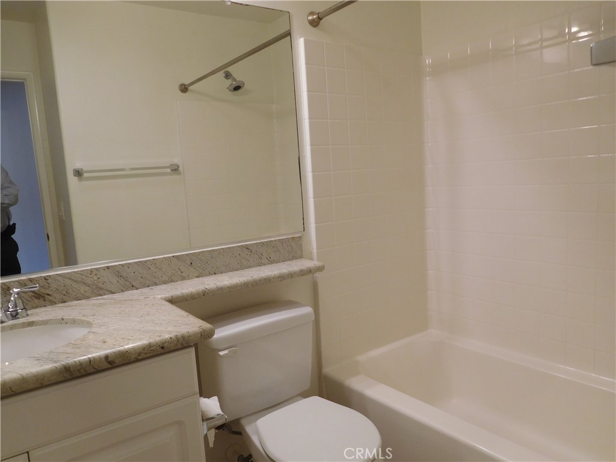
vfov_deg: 54.9
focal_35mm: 25
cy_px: 231
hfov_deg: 69.4
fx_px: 445
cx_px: 308
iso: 140
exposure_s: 1/30
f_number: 3.4
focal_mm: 4.5
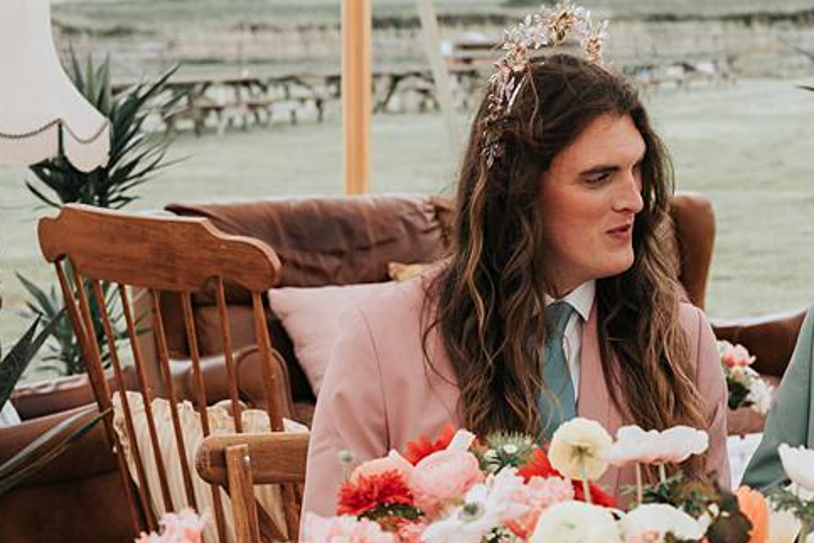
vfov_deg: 11.4
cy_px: 411
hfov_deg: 17.1
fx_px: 2710
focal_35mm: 120
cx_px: 511
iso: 250
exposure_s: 1/250
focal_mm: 57.9
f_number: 5.6
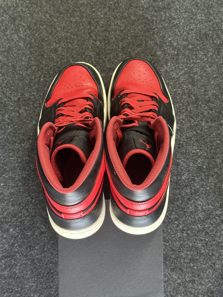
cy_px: 148
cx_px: 112
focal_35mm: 48
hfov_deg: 30.3
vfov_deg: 39.7
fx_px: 412
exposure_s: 1/33
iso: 320
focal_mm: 6.86
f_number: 1.78
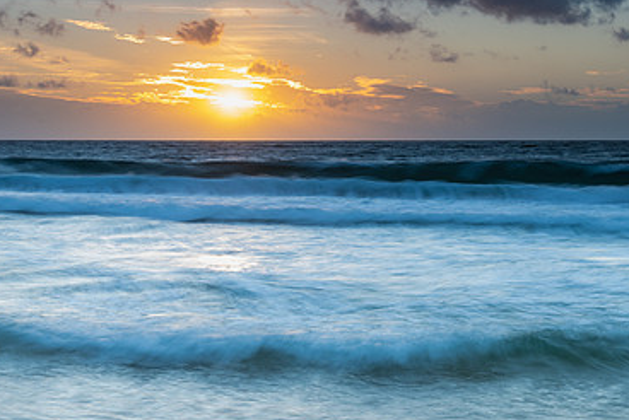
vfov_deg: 17.2
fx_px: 1381
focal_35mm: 79
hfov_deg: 25.6
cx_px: 268
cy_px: 295
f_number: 10
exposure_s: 1/1.25
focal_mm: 50
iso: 31
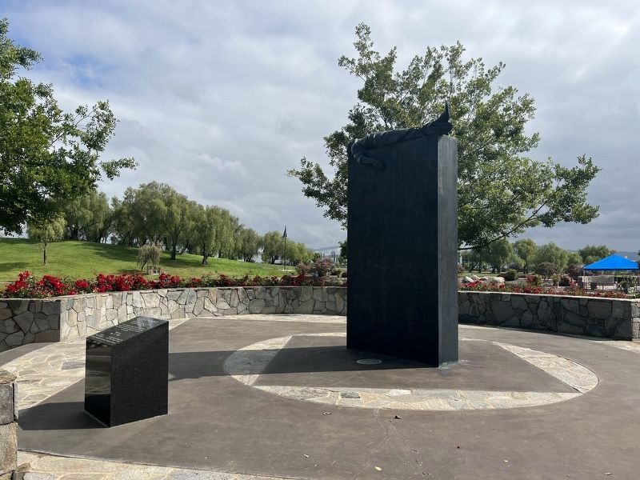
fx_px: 481
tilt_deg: +3.2
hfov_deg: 67.3
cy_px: 240
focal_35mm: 26
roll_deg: -0.5
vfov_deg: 53.1
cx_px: 320
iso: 50
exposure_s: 1/4484
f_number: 1.6
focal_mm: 5.1
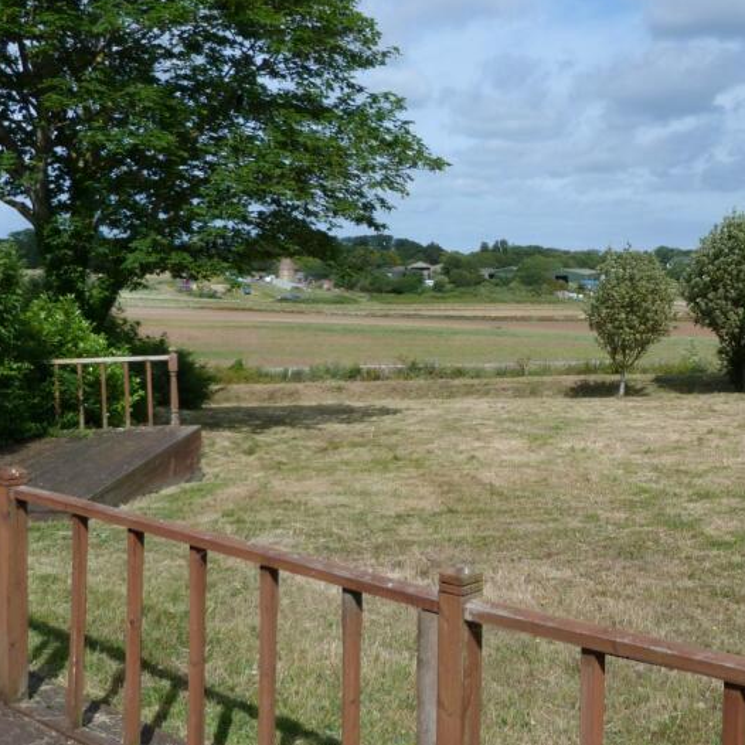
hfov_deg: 37.7
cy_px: 347
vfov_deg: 39.1
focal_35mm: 43
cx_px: 598
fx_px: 1047
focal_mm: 4.5
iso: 80
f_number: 2.8
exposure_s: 1/1600
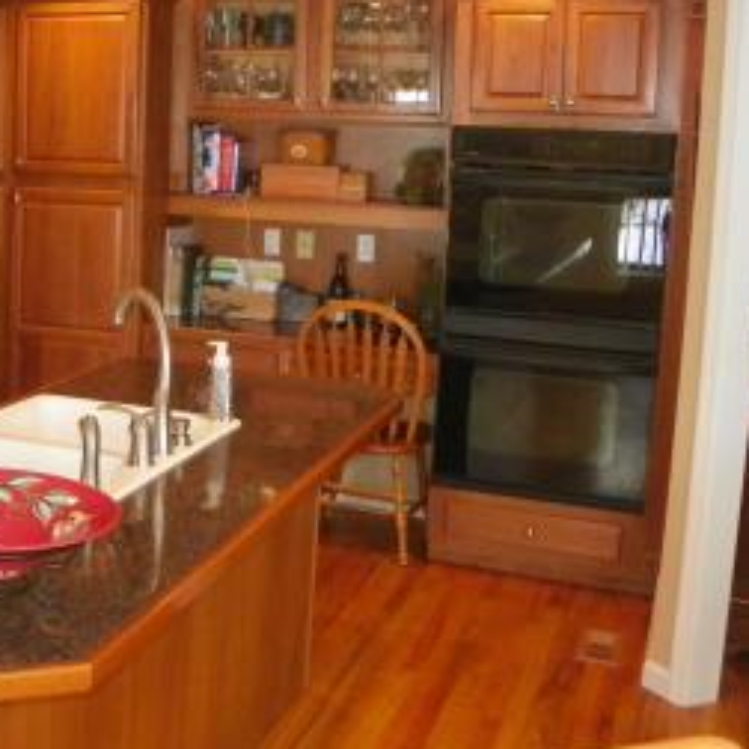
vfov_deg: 32.1
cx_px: -15
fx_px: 1297
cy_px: 312
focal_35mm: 53
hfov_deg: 29.8
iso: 200
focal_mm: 4.6
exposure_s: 1/30
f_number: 2.8
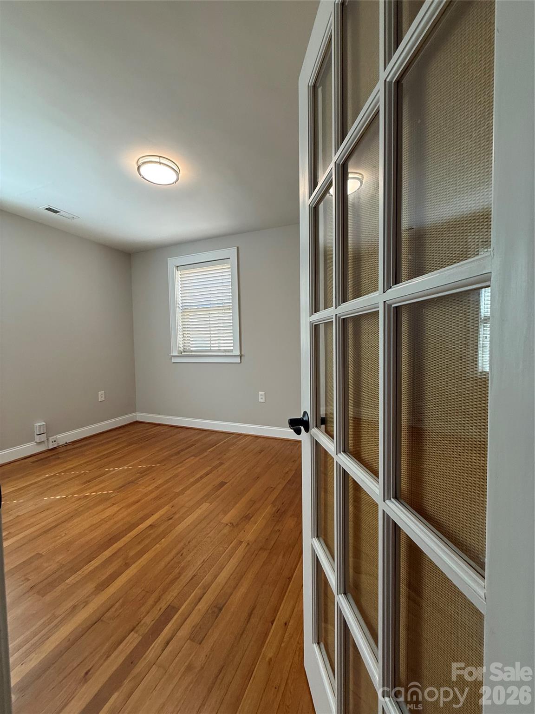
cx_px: 268
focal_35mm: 14
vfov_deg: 102.1
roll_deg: +1.0
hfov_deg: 85.7
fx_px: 288
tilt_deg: -2.2
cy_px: 357
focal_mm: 2.22
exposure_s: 1/120
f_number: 2.2
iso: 160
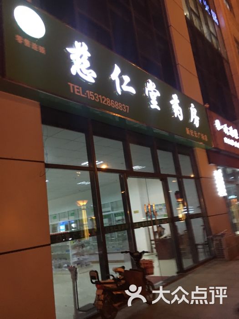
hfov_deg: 48.2
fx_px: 267
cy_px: 160
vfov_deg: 61.7
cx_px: 120
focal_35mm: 29
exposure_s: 1/17
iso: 200
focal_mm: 4.15
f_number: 2.2
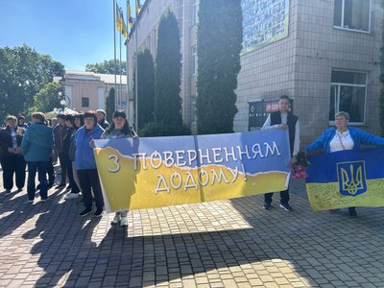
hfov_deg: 67.3
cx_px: 192
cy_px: 144
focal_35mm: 26
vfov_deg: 53.1
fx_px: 288
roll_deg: -0.6
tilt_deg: -3.9
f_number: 1.5
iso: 50
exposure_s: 1/1724
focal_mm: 5.7
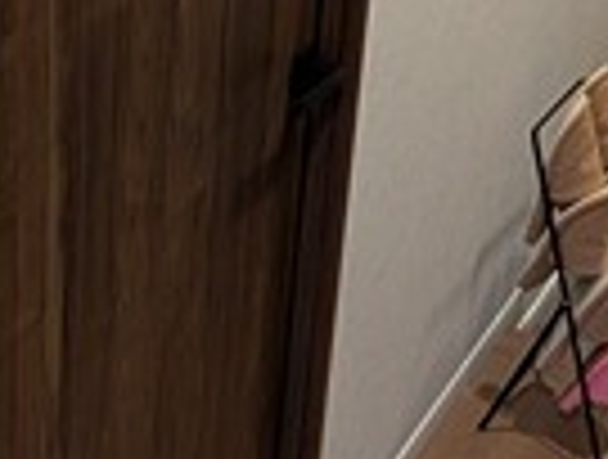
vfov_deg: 19.6
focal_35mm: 71
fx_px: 1250
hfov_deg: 24.9
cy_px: -86
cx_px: -108
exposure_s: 1/31.1
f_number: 1.7
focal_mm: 2.02
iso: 107
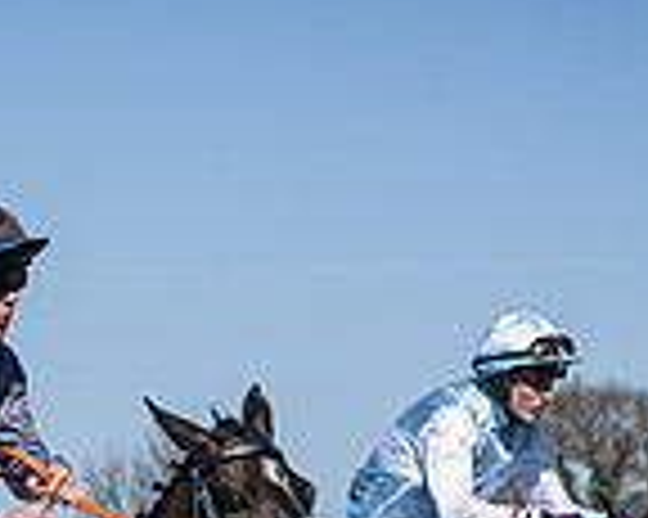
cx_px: 366
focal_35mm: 320
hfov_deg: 6.0
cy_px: 768
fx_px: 6133
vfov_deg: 4.8
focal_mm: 72
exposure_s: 1/2000
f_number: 4
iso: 110
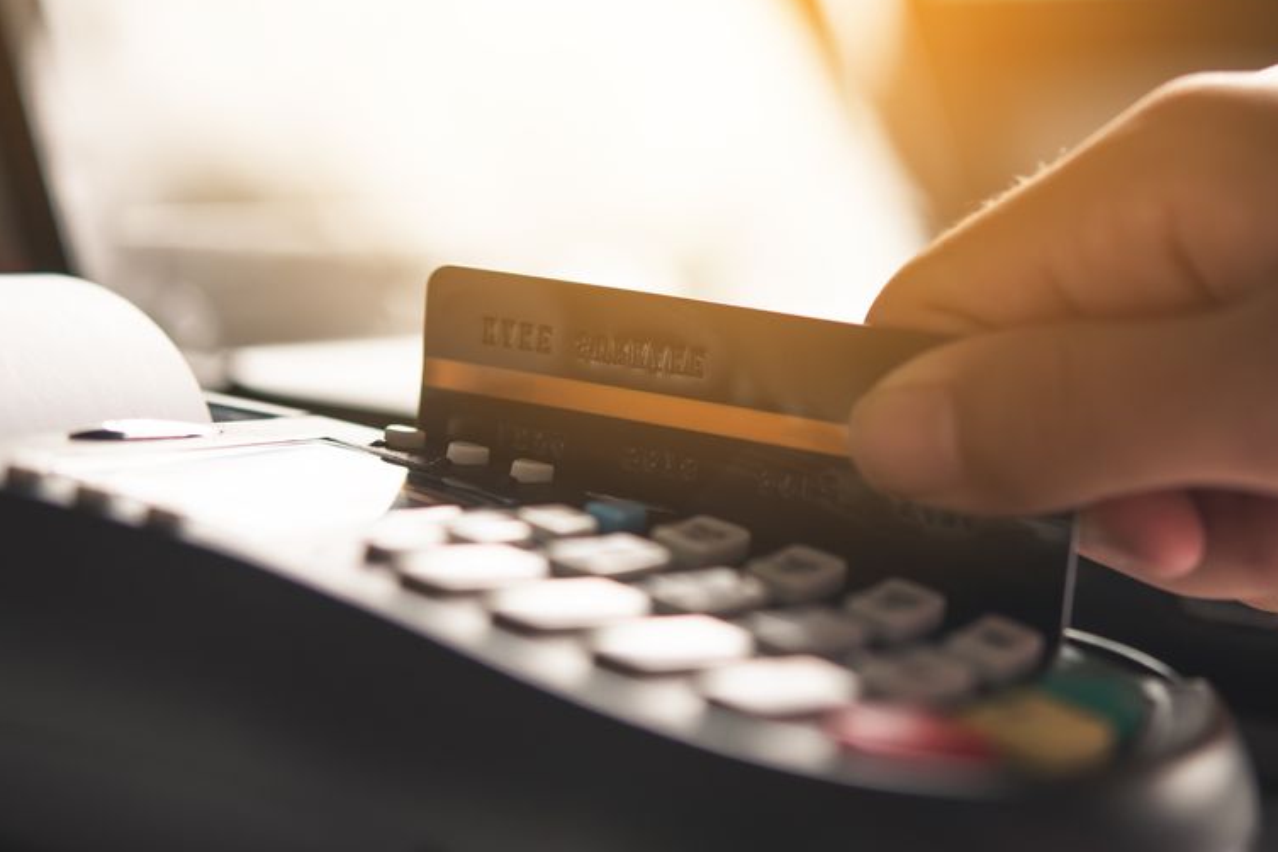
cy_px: 411
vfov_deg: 13.4
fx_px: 3621
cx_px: 699
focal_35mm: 102
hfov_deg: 20.0
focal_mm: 60
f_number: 3.3
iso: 450
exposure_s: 1/350
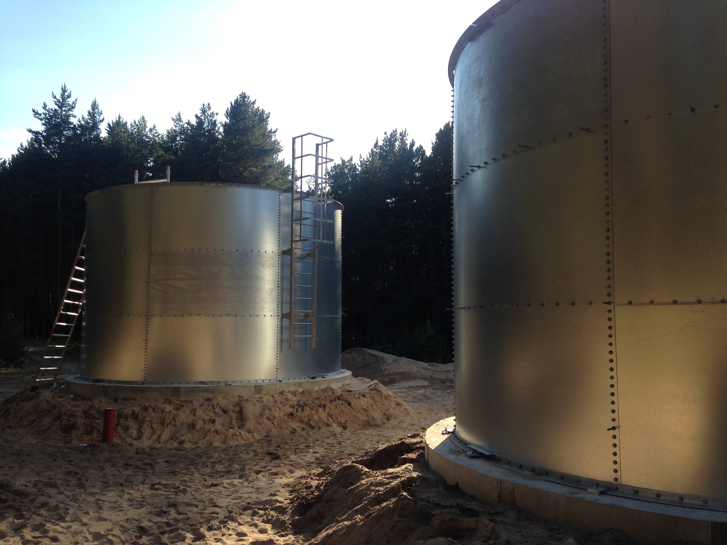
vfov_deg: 42.9
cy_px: 272
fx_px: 693
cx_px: 364
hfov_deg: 55.4
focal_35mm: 33
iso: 50
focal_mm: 4.12
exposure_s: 1/861
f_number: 2.4
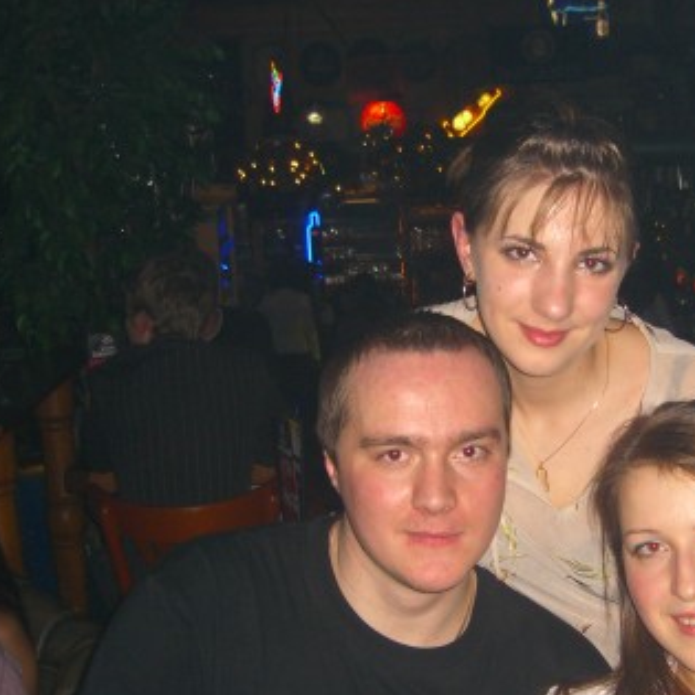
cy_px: 457
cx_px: 543
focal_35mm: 64
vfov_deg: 26.7
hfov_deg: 26.5
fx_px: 1454
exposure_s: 1/60
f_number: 2.8
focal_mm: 7.9
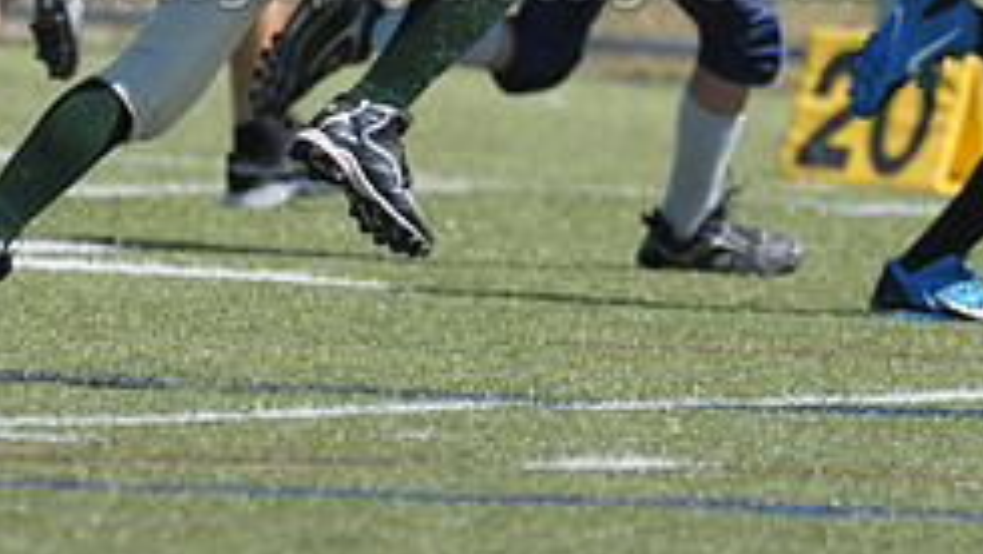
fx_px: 28055
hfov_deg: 2.0
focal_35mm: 1076
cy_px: -167
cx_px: 449
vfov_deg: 1.1
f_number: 4
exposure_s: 1/3200
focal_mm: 290
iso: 640
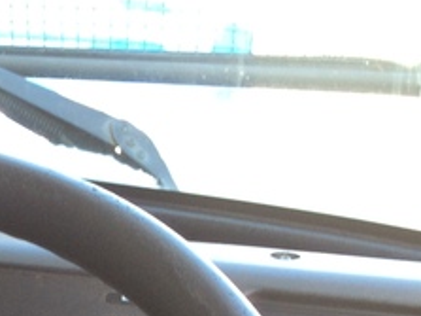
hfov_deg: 17.2
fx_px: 1264
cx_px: -193
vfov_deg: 12.9
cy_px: 560
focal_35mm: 104
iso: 50
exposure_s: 1/50
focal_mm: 4.15
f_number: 2.2
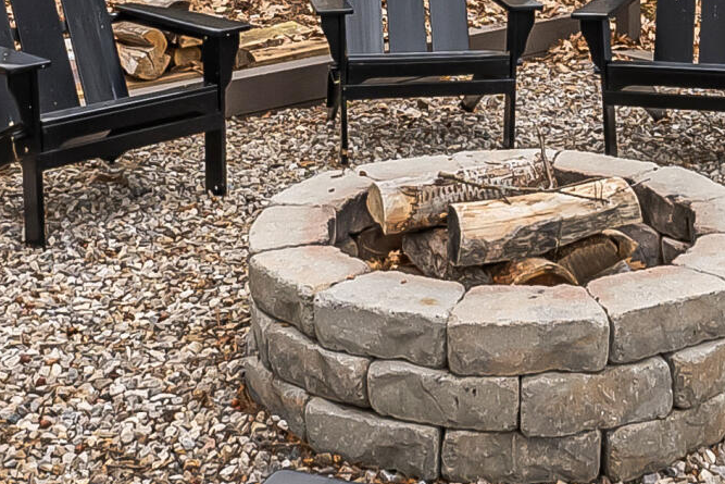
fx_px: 1323
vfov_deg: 19.1
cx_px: 523
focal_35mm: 66
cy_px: -159
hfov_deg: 30.2
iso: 640
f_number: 8
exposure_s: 1/250
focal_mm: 14.6
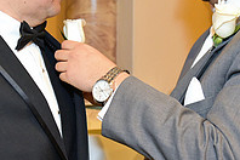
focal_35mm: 85
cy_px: 87
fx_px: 567
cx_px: 90
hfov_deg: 23.9
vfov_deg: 16.1
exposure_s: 1/125
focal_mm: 29
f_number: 2.8
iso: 2000
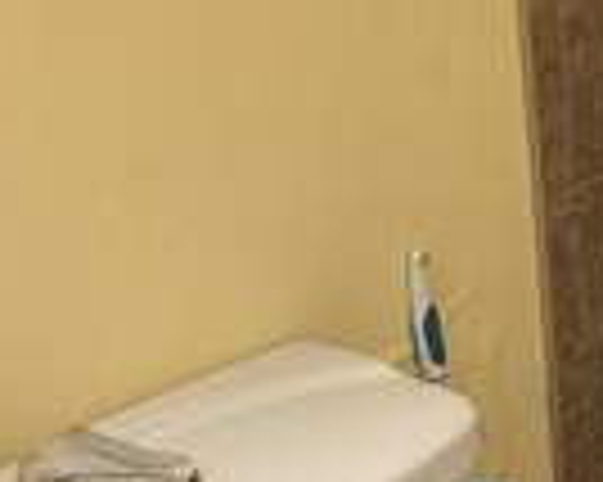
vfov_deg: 13.7
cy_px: 216
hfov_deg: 15.6
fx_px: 1997
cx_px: 954
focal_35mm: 112
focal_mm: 6.76
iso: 250
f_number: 1.78
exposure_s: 1/60
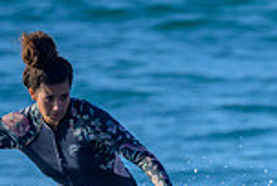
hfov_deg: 0.7
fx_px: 23675
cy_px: 349
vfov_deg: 0.4
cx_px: 213
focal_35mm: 3074
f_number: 6.3
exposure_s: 1/2000
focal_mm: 800
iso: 640
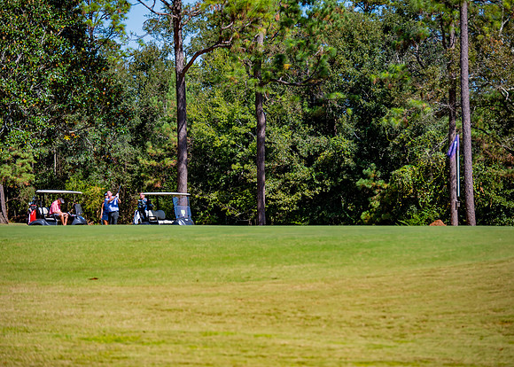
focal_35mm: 148
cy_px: 187
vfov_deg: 9.7
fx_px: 2158
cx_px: 249
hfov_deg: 13.6
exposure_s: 1/1600
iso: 100
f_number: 2.8
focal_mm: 135
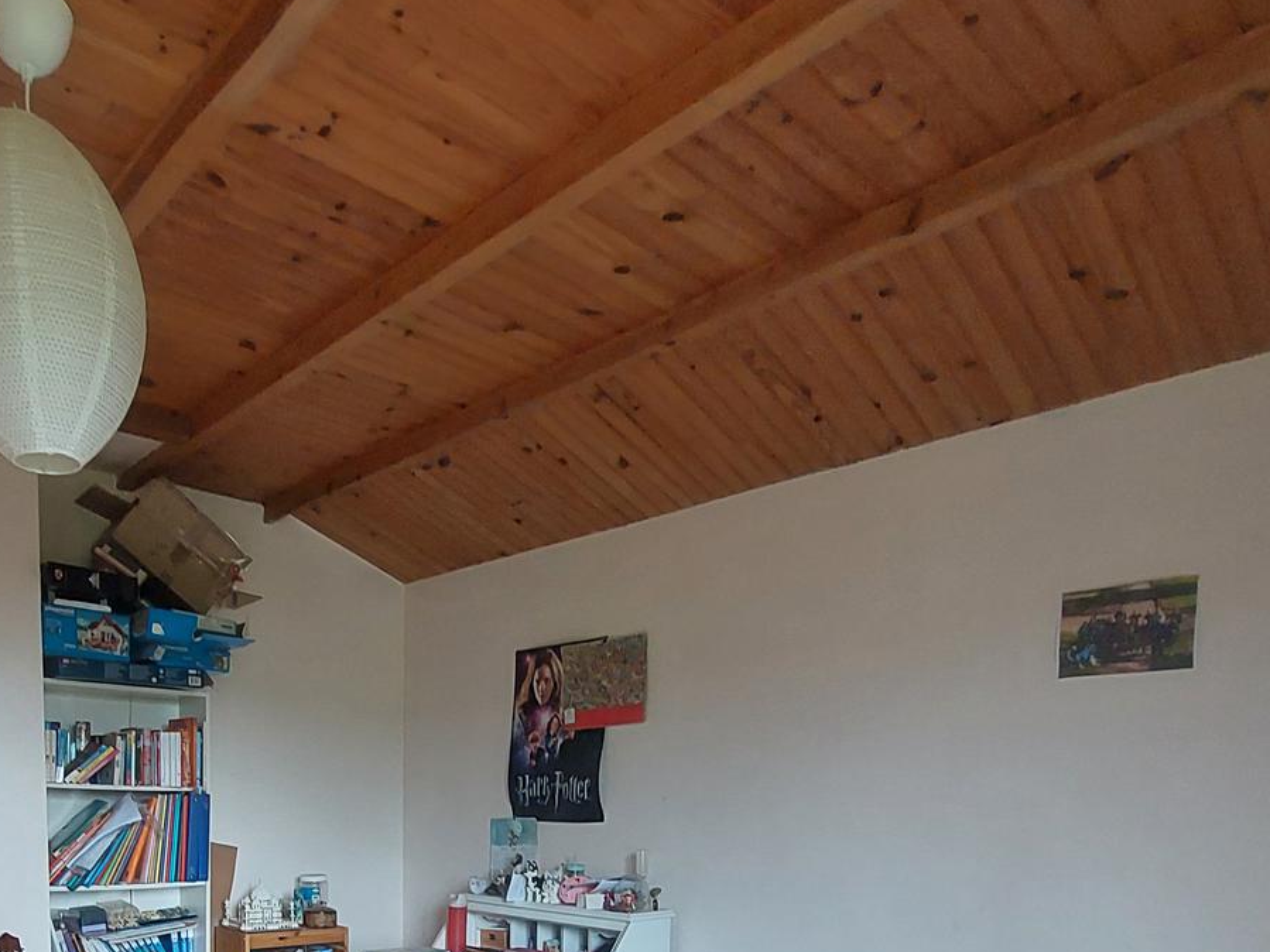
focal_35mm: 25
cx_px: 456
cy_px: 893
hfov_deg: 68.0
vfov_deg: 47.9
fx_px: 917
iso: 160
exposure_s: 1/50
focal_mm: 1.74
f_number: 2.2
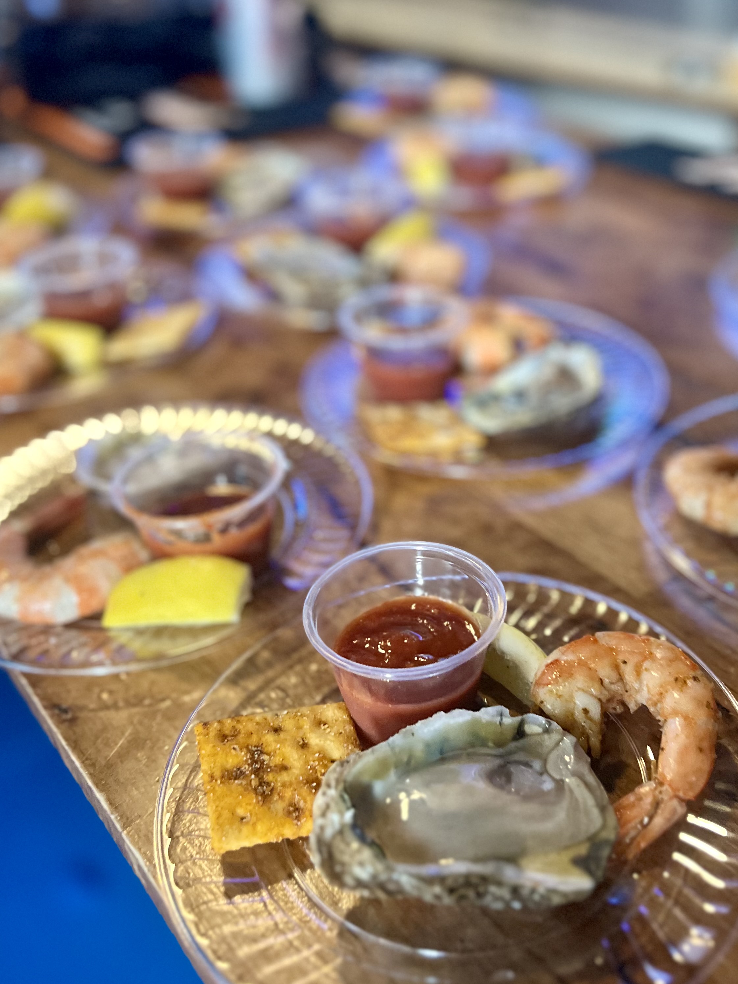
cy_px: 451
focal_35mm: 35
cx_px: 450
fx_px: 995
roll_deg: +2.4
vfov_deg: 52.6
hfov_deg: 40.5
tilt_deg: -29.4
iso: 500
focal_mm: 5.7
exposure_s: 1/60
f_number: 1.5
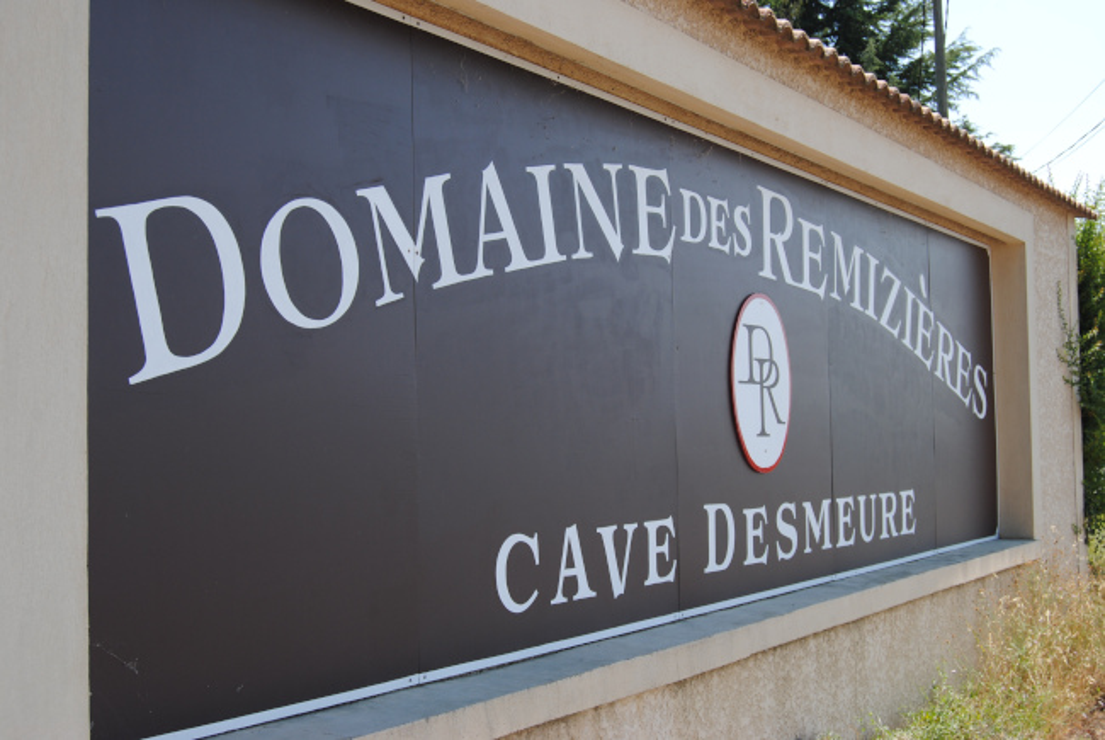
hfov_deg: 42.3
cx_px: 552
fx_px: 1429
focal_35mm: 46
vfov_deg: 29.0
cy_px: 370
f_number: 7.1
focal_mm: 31
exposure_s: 1/200
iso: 100
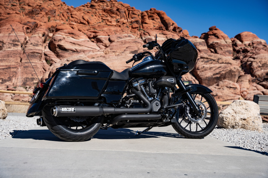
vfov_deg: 29.6
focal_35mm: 45
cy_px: 89
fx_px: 338
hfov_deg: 43.3
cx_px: 134
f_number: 5
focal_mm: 45.4
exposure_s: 1/1600
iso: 100
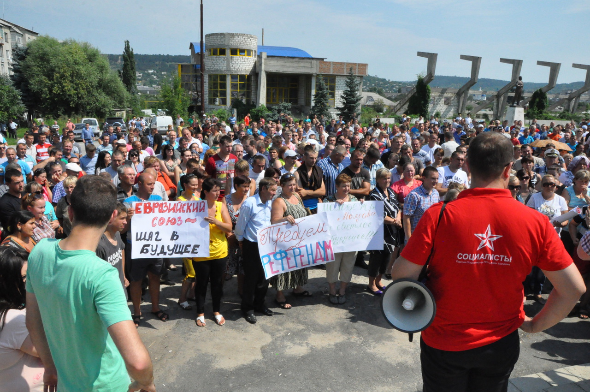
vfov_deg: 47.8
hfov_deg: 67.4
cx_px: 295
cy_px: 196
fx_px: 442
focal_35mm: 27
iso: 3200
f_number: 22
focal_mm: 18
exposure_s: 1/1250
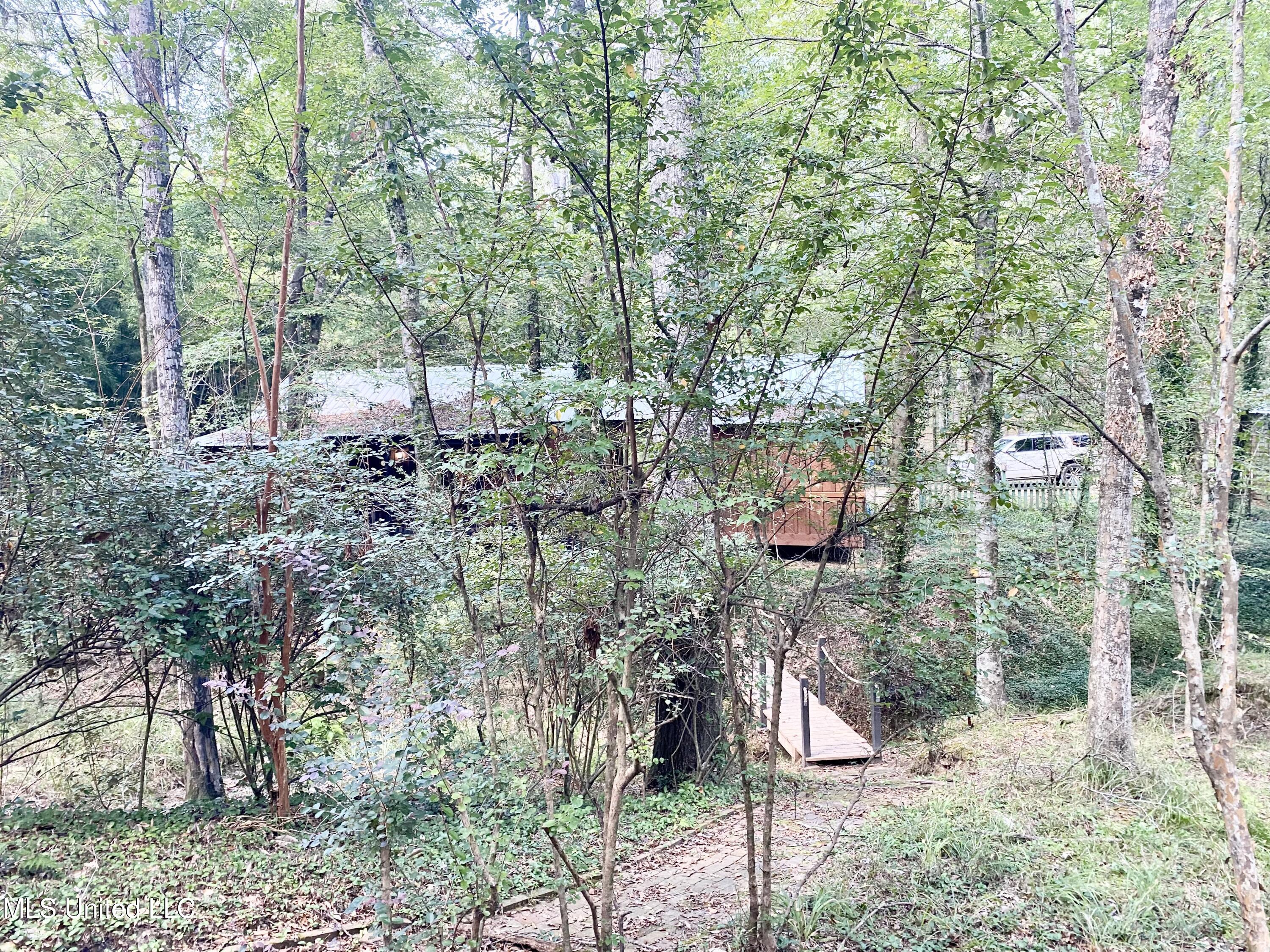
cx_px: 635
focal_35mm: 26
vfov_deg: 53.1
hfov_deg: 67.3
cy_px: 476
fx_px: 954
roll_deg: +1.4
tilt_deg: -1.8
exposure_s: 1/95
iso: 125
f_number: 1.8
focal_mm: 4.25
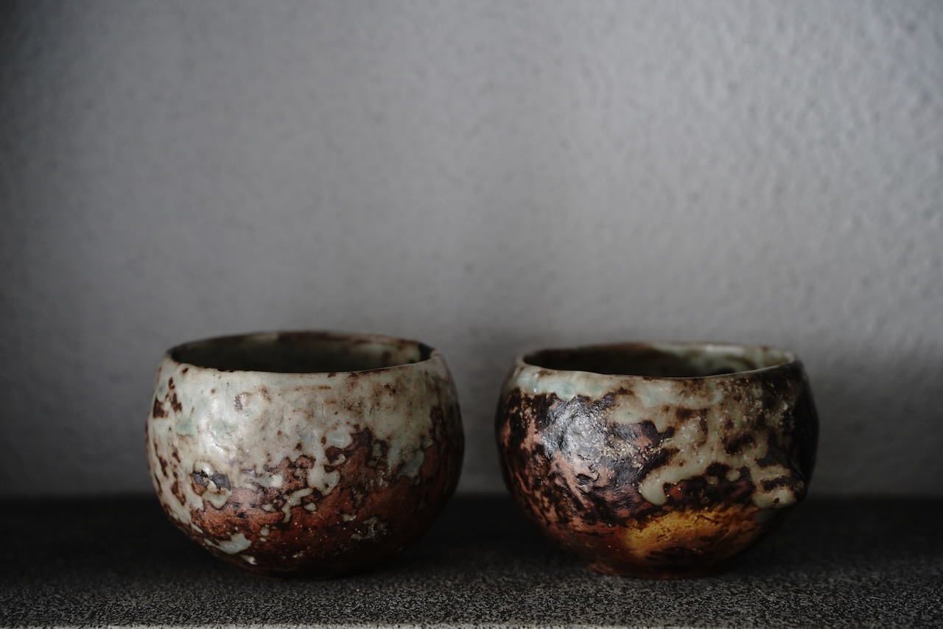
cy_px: 314
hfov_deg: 27.0
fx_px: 1965
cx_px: 472
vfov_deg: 18.2
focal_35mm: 75
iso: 800
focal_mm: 75
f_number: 5
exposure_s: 1/20
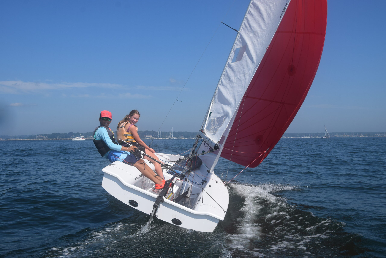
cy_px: 129
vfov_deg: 36.9
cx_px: 193
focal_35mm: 36
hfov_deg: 53.1
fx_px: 386
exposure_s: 1/500
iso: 200
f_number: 11
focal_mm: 24
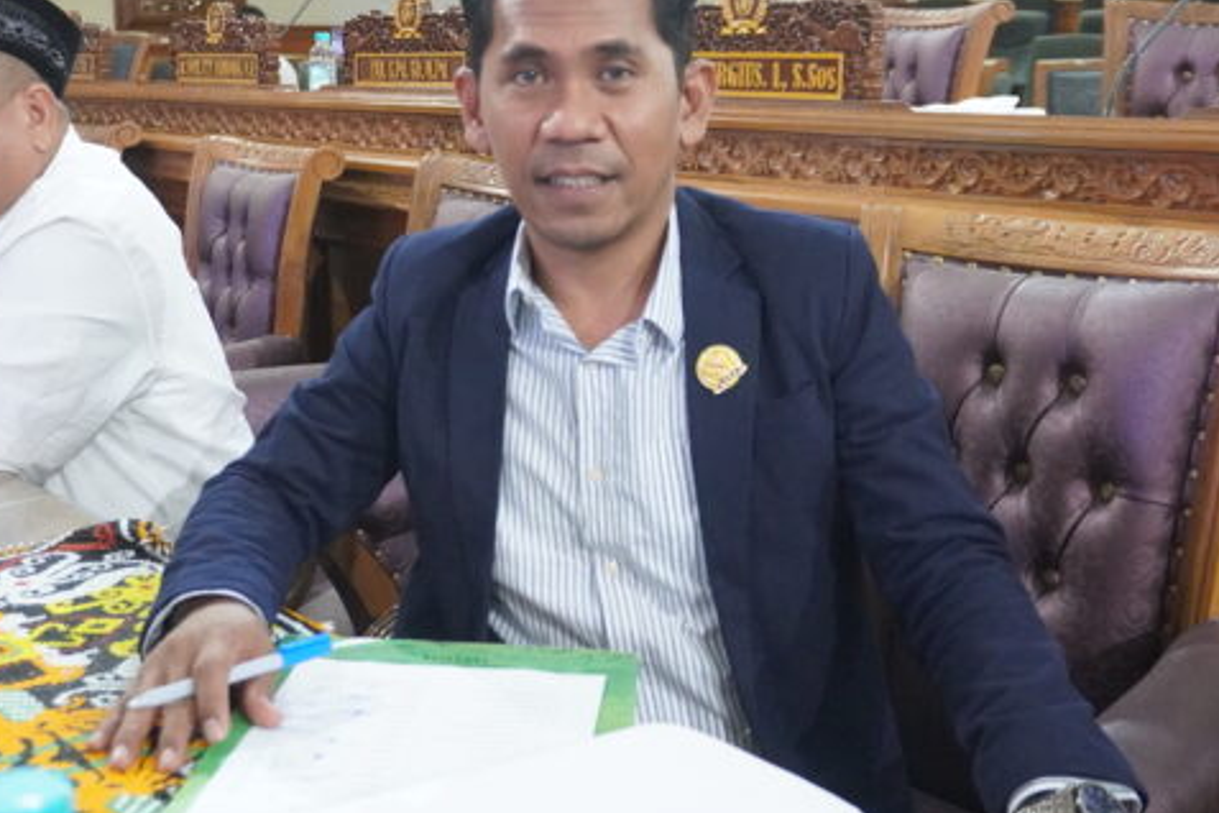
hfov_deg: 43.8
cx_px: 593
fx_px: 1516
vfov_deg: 29.8
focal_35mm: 45
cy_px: 281
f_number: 4
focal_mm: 19
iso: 6400
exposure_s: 1/100
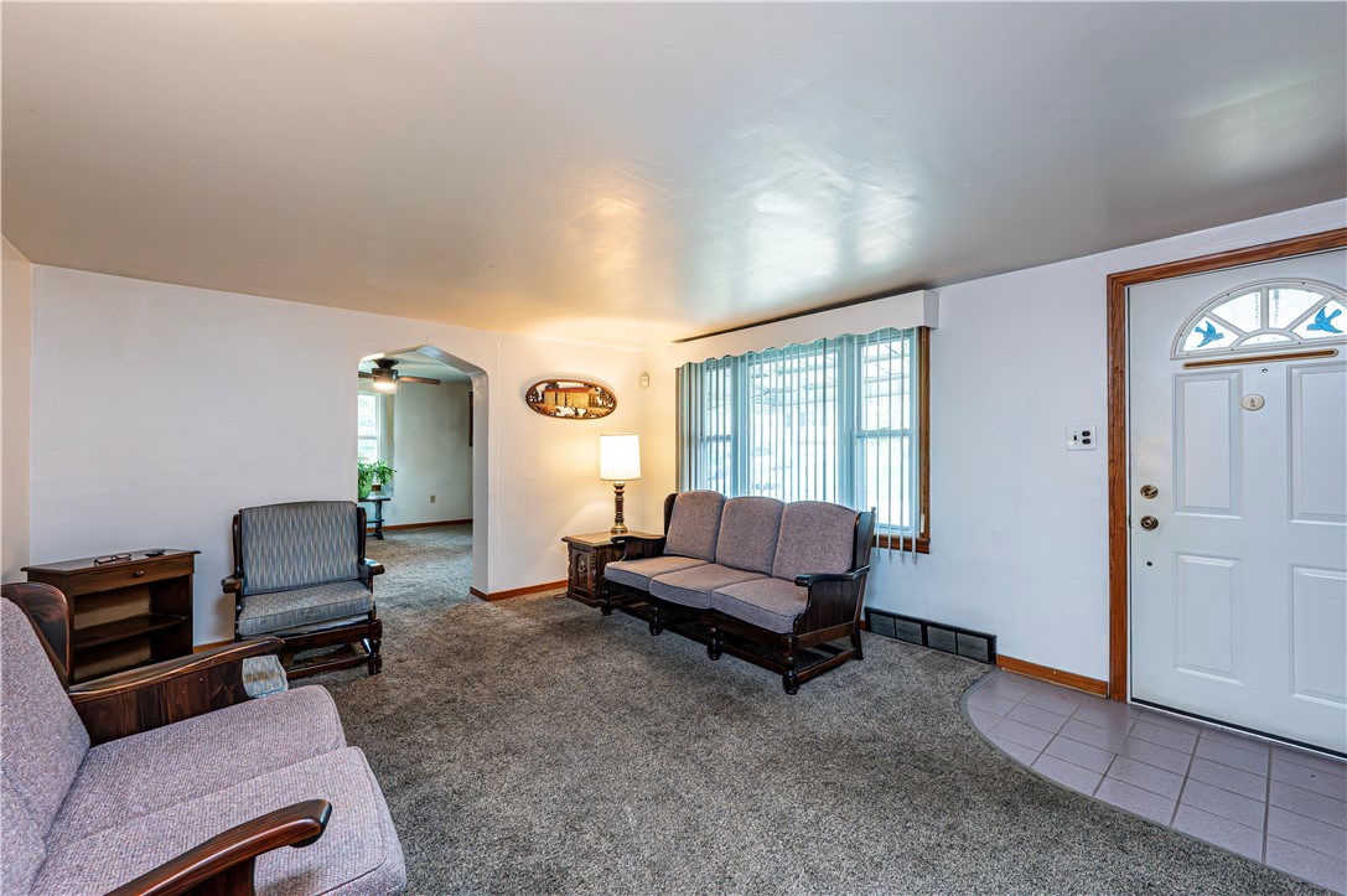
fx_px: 523
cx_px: 674
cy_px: 448
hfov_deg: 104.3
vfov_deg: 81.1
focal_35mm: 14
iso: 2500
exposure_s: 1/50
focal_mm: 14
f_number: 8
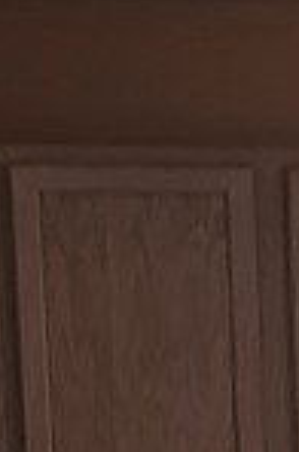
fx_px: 2165
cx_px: 580
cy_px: 733
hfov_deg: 7.6
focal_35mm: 173
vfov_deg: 11.3
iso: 320
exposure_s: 1/40
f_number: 1.8
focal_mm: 4.6
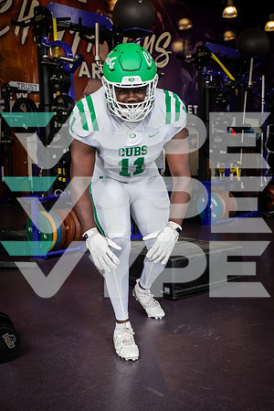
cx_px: 137
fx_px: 525
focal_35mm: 46
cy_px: 206
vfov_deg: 42.7
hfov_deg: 29.2
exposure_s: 1/250
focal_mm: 46
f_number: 7.1
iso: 800
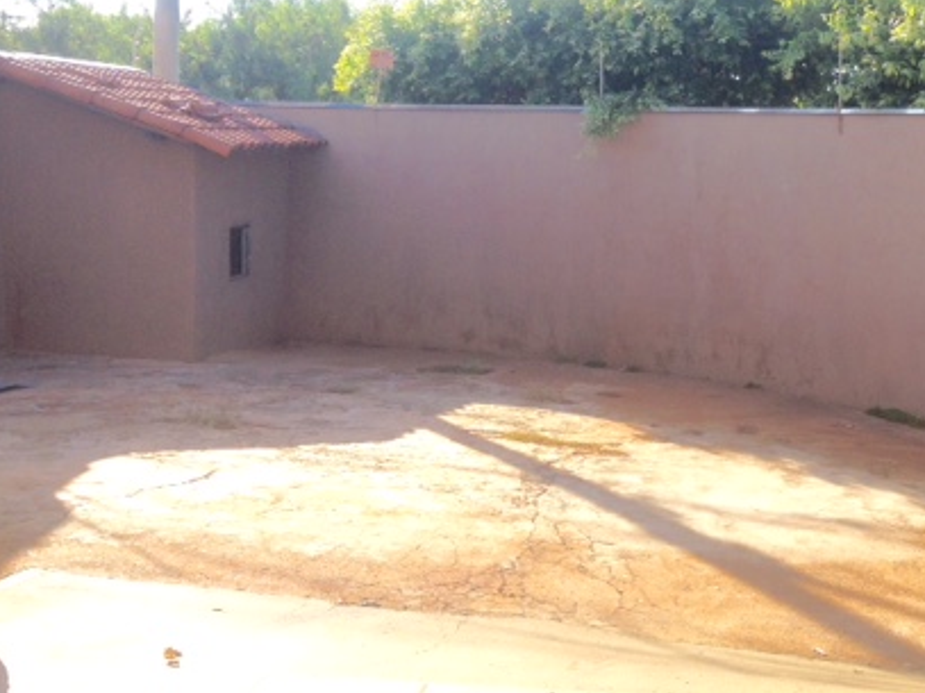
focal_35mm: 55
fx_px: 1469
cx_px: 689
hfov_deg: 34.3
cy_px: 186
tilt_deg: -3.0
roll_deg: +0.9
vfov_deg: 26.3
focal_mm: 4.28
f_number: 2.4
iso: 50
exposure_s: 1/541
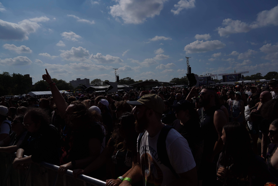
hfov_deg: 73.7
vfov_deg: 53.1
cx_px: 139
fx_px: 185
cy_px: 93
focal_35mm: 24
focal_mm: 24
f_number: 7.1
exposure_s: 1/2500
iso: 100
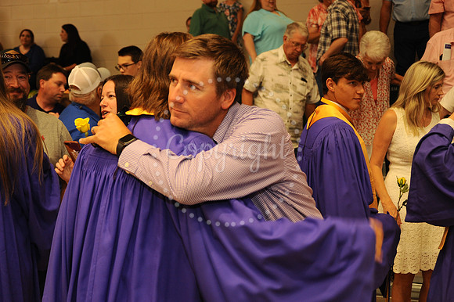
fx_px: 781
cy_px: 151
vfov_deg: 21.9
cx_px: 227
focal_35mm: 62
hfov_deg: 32.4
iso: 1250
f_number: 5.6
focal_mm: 62
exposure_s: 1/60
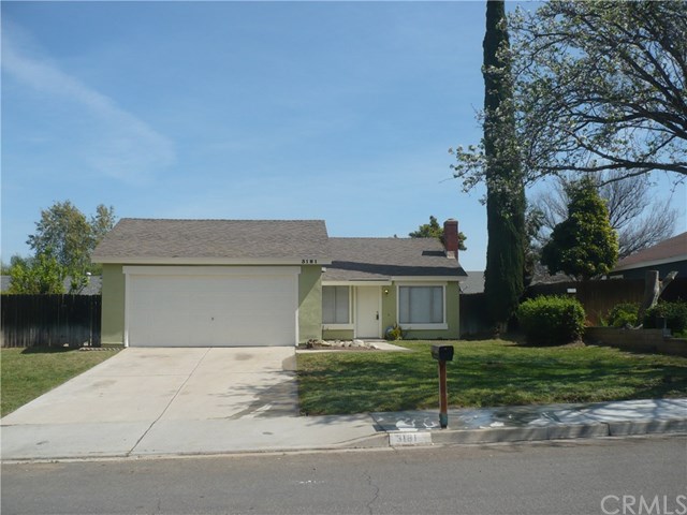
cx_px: 344
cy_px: 258
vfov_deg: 40.7
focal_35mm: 35
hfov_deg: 52.6
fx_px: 695
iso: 100
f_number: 8
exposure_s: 1/320
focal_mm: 5.8
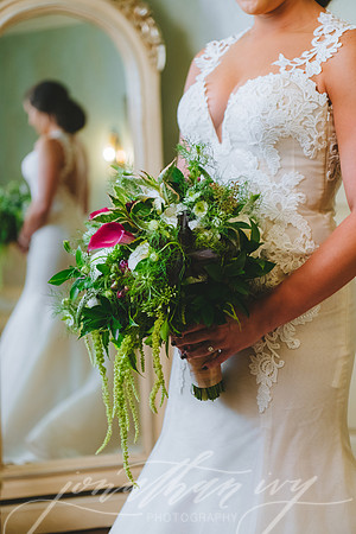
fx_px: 1038
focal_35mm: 70
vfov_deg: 28.8
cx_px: 178
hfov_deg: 19.5
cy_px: 267
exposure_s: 1/100
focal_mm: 70
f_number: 2.8
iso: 1000
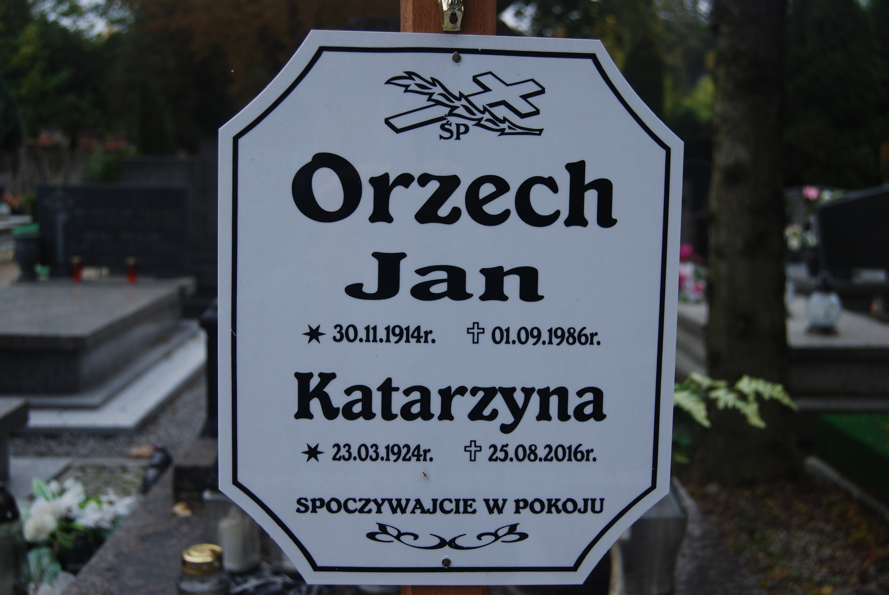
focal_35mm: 42
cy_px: 298
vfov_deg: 32.0
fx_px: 1038
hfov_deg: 46.3
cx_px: 444
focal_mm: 28
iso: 100
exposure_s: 1/125
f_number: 5.6
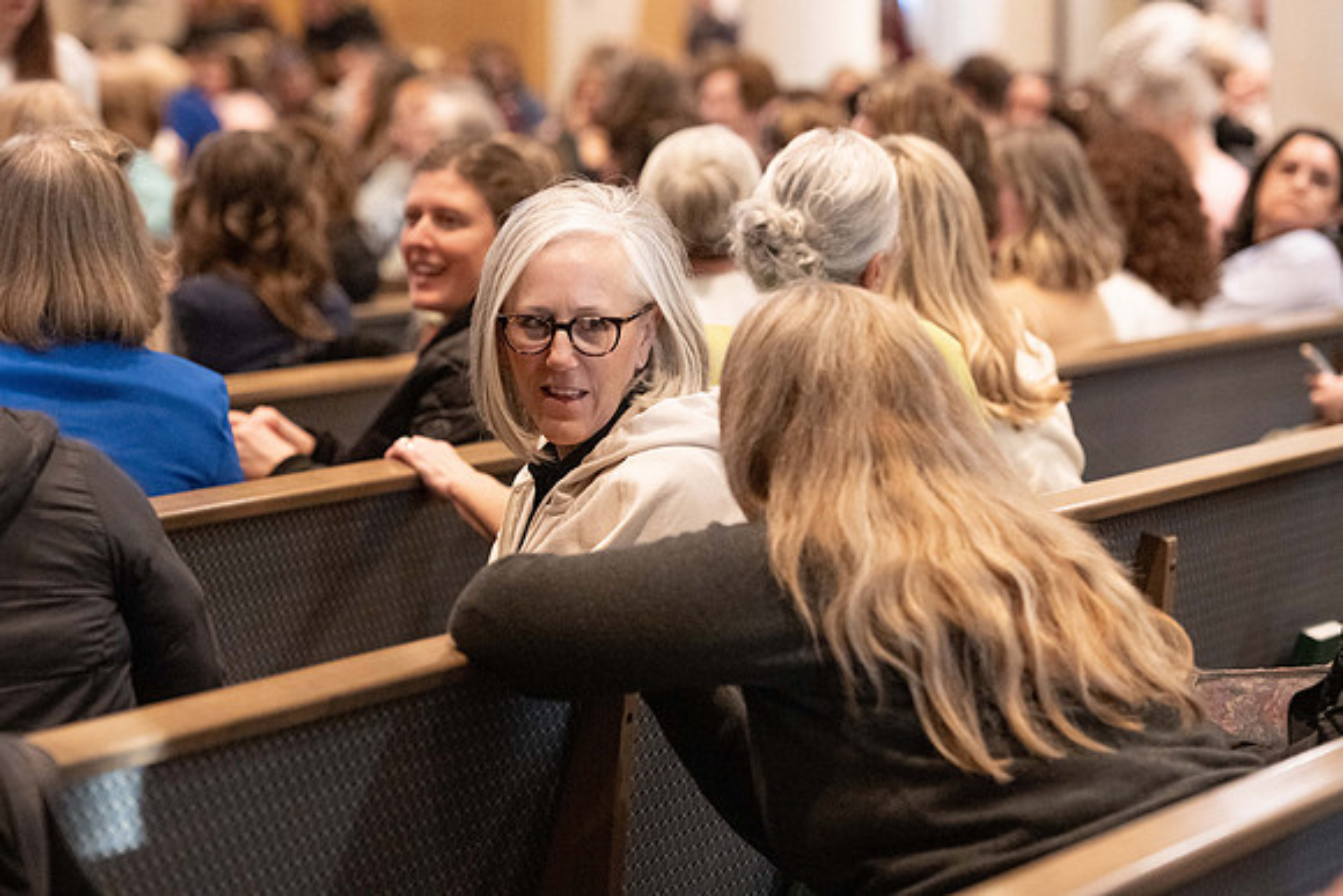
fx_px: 5247
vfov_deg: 9.8
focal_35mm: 141
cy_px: 371
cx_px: 630
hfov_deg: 14.6
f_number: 3.5
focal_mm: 120
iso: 3200
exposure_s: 1/320
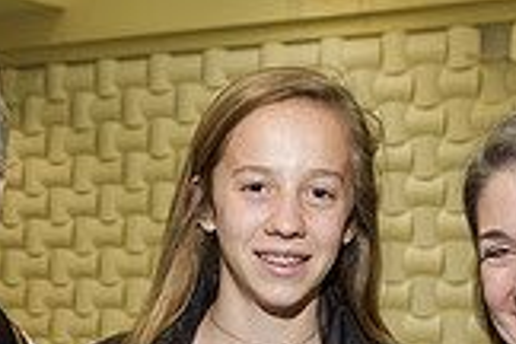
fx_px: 1591
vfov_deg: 11.7
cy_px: 537
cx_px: 178
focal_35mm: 111
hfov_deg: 18.4
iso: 200
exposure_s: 1/60
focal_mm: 31
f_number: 5
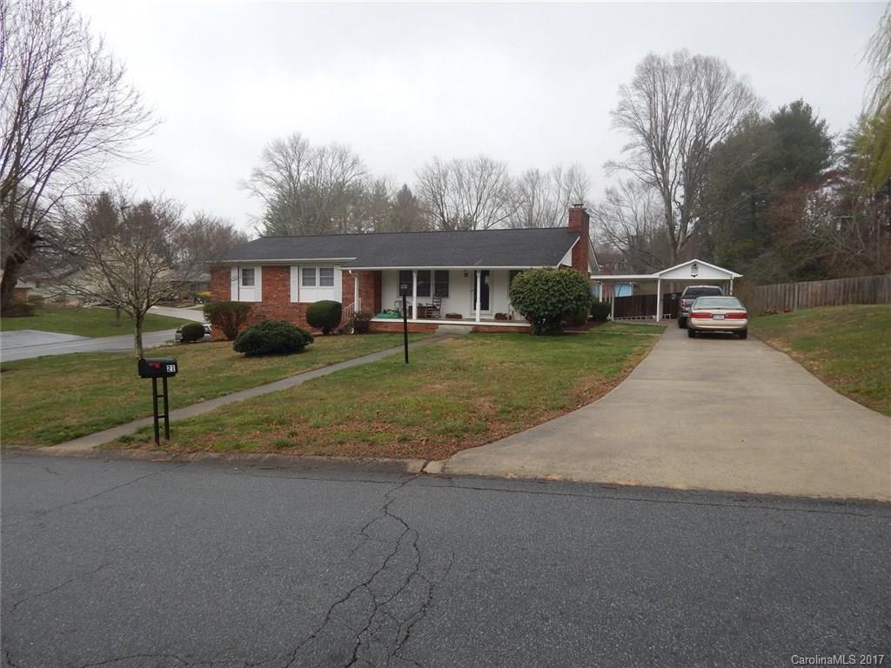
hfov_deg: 76.4
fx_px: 566
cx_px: 446
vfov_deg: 61.1
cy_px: 334
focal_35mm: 22
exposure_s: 1/400
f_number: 3
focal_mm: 4
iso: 125
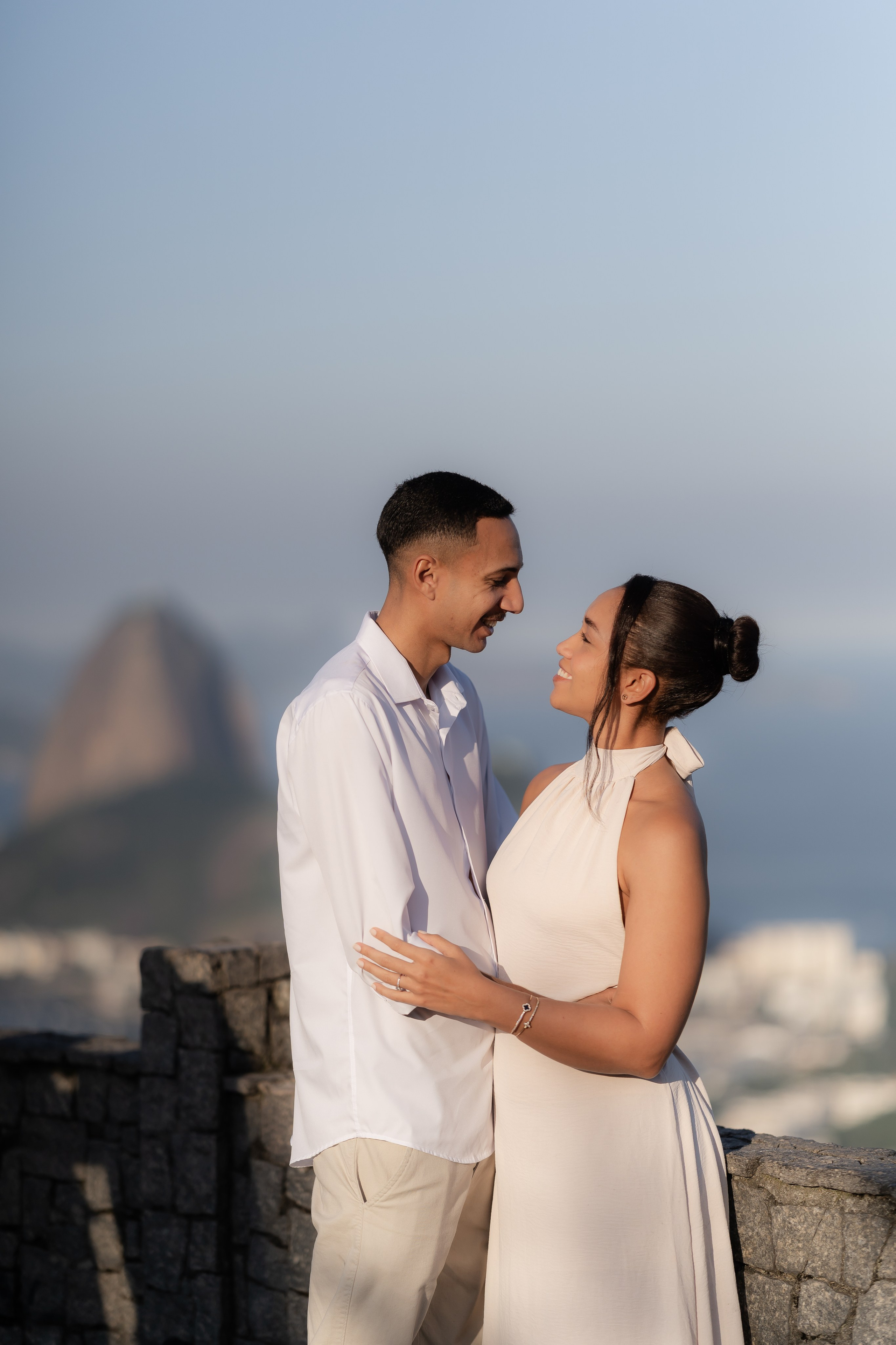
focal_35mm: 85
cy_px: 672
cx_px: 448
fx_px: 3173
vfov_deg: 23.9
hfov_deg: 16.1
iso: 100
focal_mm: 85
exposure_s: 1/8000
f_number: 1.4
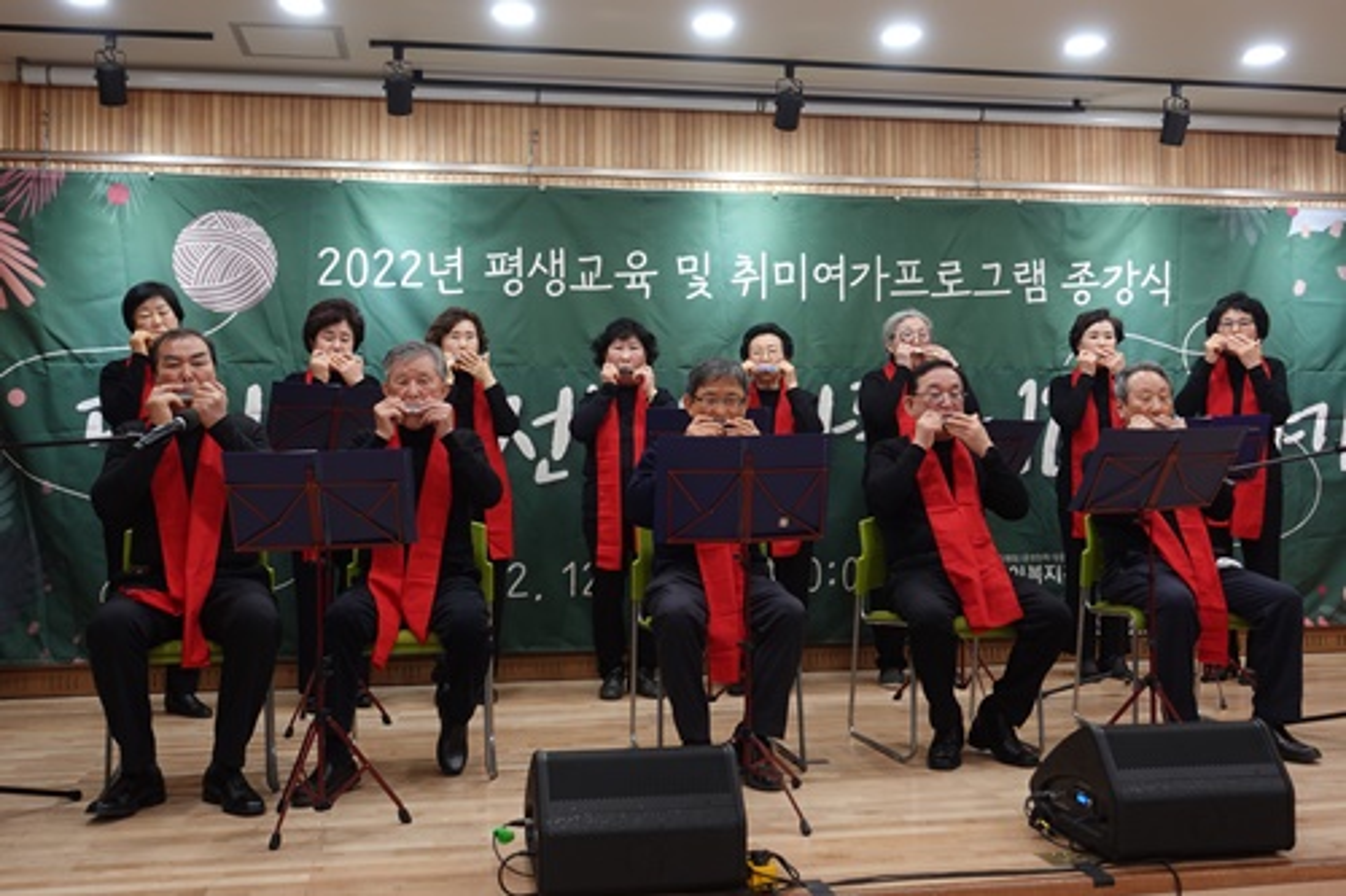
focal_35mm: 38
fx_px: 1420
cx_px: 673
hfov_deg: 50.7
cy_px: 448
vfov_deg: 35.0
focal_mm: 14.49
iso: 160
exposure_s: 1/40
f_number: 2.8
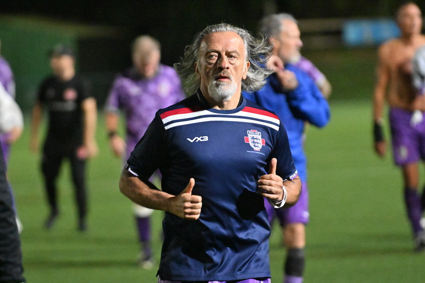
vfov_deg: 4.6
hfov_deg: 6.9
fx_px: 3540
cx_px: 212
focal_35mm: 300
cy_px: 142
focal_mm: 200
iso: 8000
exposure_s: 1/800
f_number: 4.5
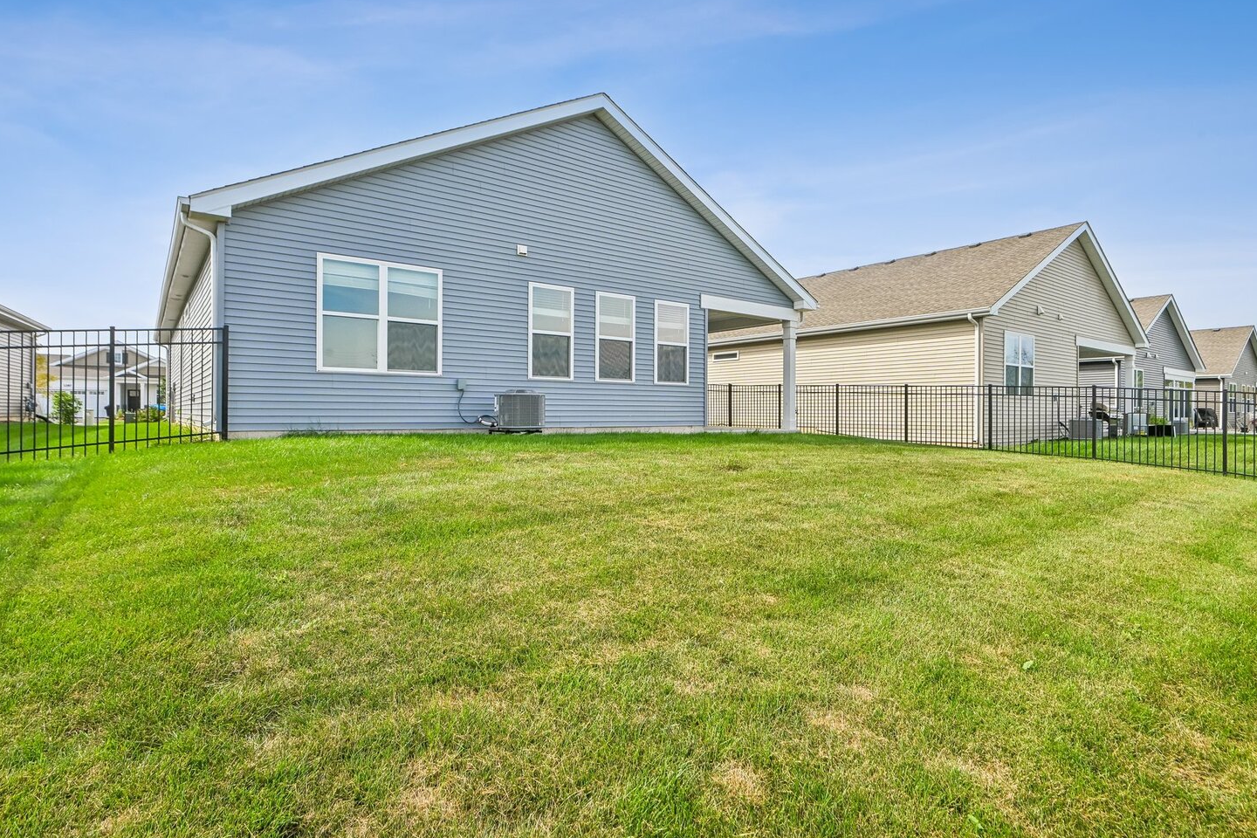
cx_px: 619
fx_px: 628
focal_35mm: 18
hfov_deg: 90.0
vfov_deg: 67.4
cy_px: 431
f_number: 13
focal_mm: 16
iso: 400
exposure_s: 1/320
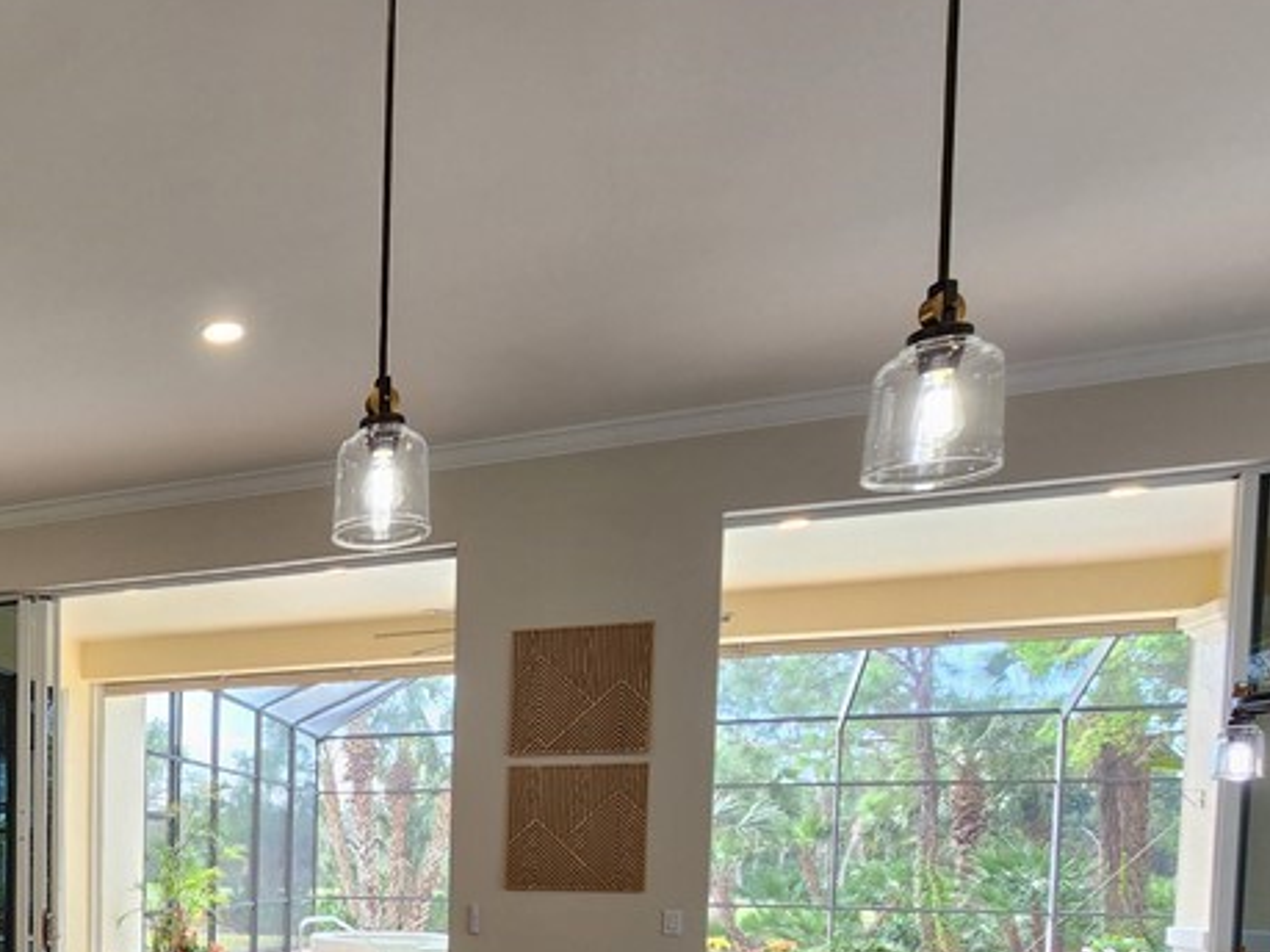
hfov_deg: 51.2
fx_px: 1064
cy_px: 935
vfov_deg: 42.2
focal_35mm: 29
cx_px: 36
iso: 64
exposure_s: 1/60
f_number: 2.2
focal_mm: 2.2
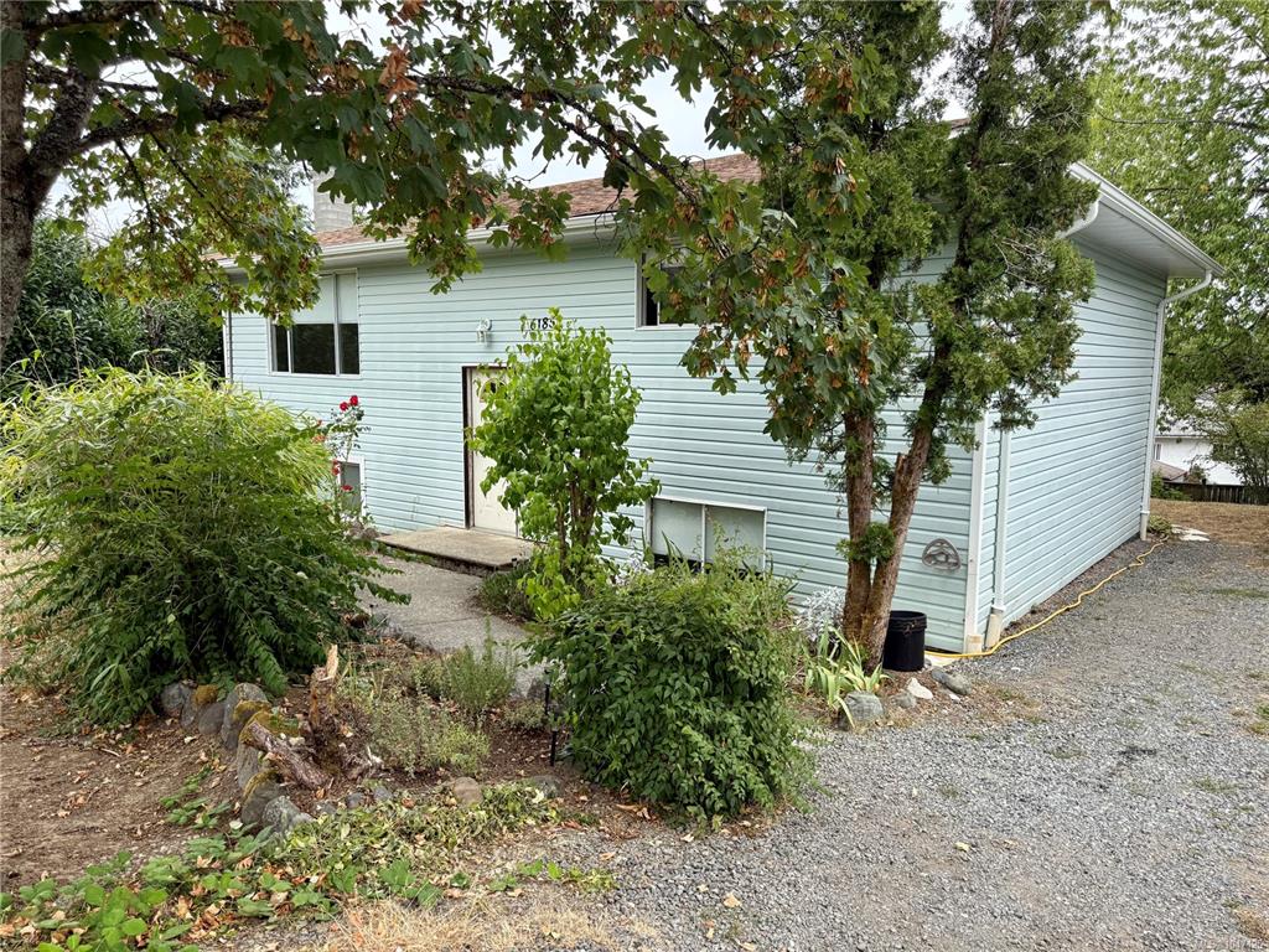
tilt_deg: -6.4
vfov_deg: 56.8
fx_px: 880
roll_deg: -0.5
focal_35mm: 24
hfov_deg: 71.6
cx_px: 634
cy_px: 476
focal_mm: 6.76
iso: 100
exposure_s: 1/1361
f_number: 1.78
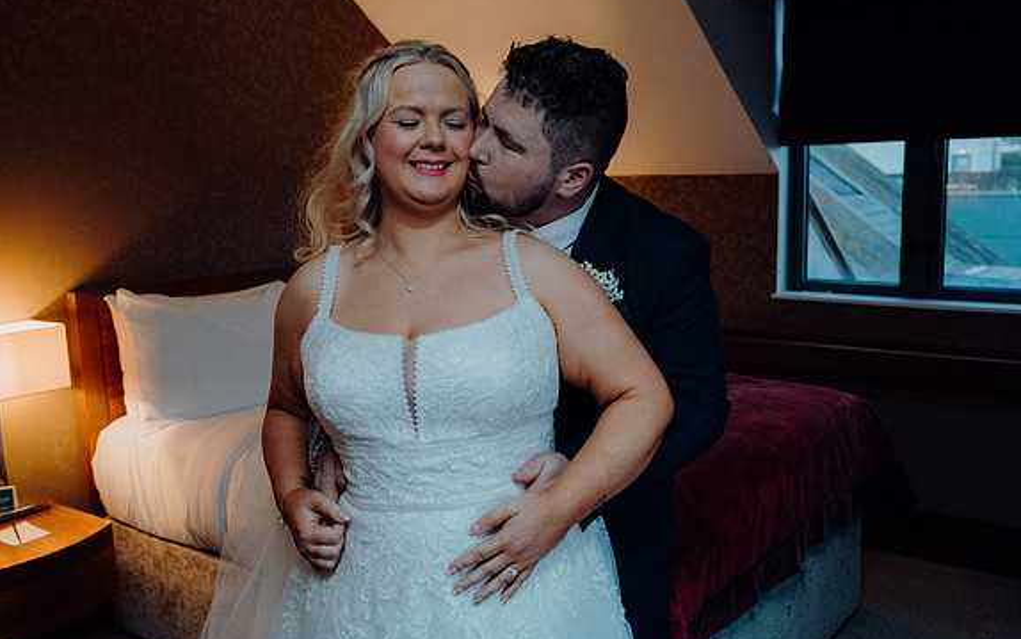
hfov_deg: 55.3
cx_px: 514
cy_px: 321
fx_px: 974
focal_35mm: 35
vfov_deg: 36.3
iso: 2500
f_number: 5
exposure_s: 1/160
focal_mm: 34
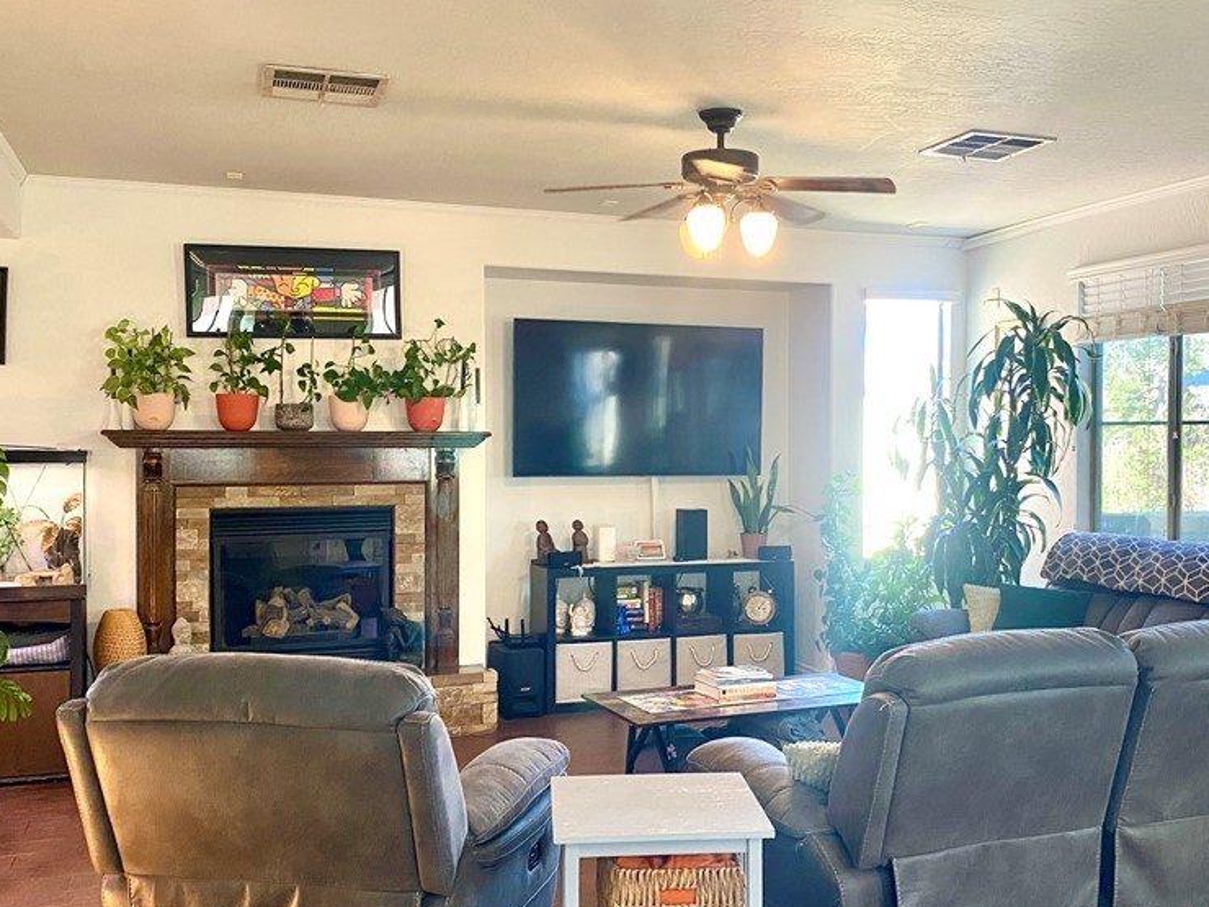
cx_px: 676
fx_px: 1257
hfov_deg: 51.2
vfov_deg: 39.6
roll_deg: +0.3
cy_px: 484
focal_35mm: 36
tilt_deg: -2.2
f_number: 1.8
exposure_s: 1/60
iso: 160
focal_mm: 4.25
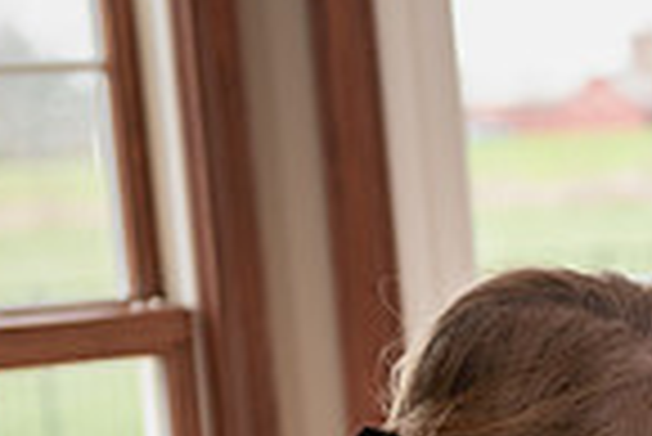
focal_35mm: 224
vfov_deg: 6.1
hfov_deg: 8.9
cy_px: 667
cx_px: 985
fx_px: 4061
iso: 500
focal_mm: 56
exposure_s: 1/250
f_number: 3.2
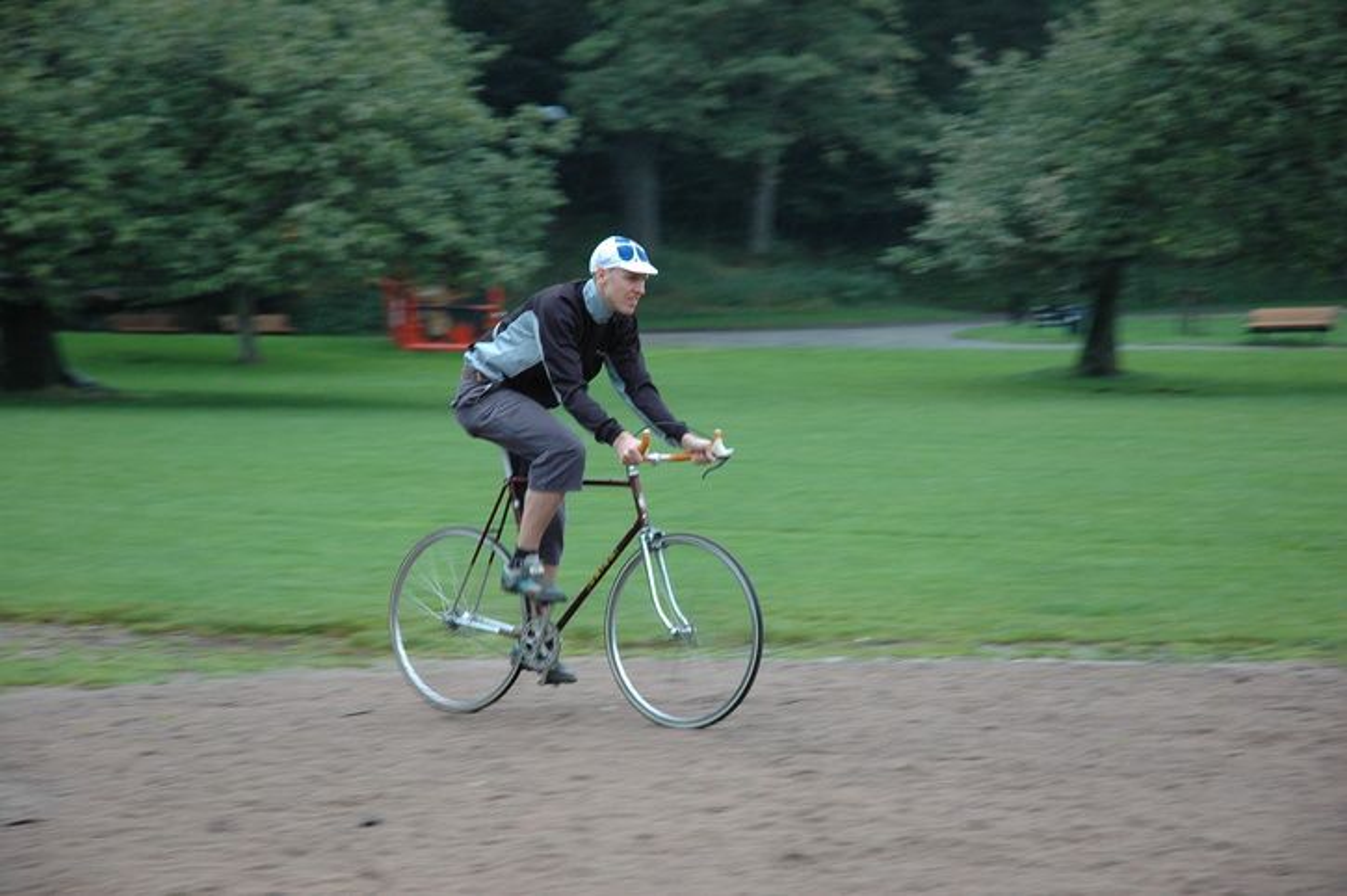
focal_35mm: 105
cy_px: 448
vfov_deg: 13.0
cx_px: 674
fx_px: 3925
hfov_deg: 19.5
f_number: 4.5
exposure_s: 1/80
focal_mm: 70
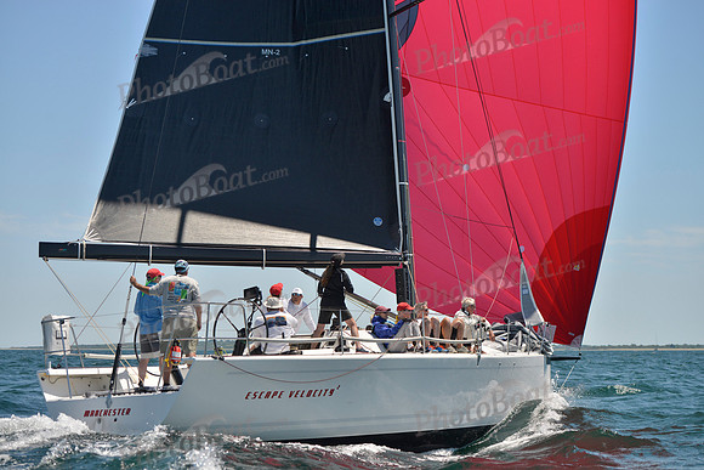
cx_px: 352
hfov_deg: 28.8
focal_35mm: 70
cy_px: 235
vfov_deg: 19.5
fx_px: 1369
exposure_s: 1/1250
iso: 280
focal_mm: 70
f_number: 5
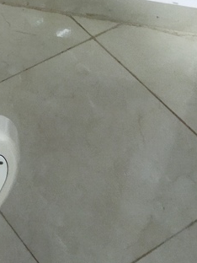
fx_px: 789
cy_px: -65
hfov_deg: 13.6
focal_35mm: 104
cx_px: -77
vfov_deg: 17.8
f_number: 1.79
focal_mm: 4.71
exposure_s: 1/20
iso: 1150
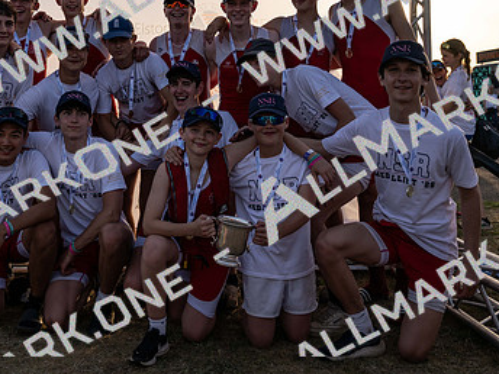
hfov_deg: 39.5
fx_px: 678
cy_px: 108
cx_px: 136
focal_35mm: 47
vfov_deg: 30.5
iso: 64
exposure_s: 1/1600
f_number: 2.8
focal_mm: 29
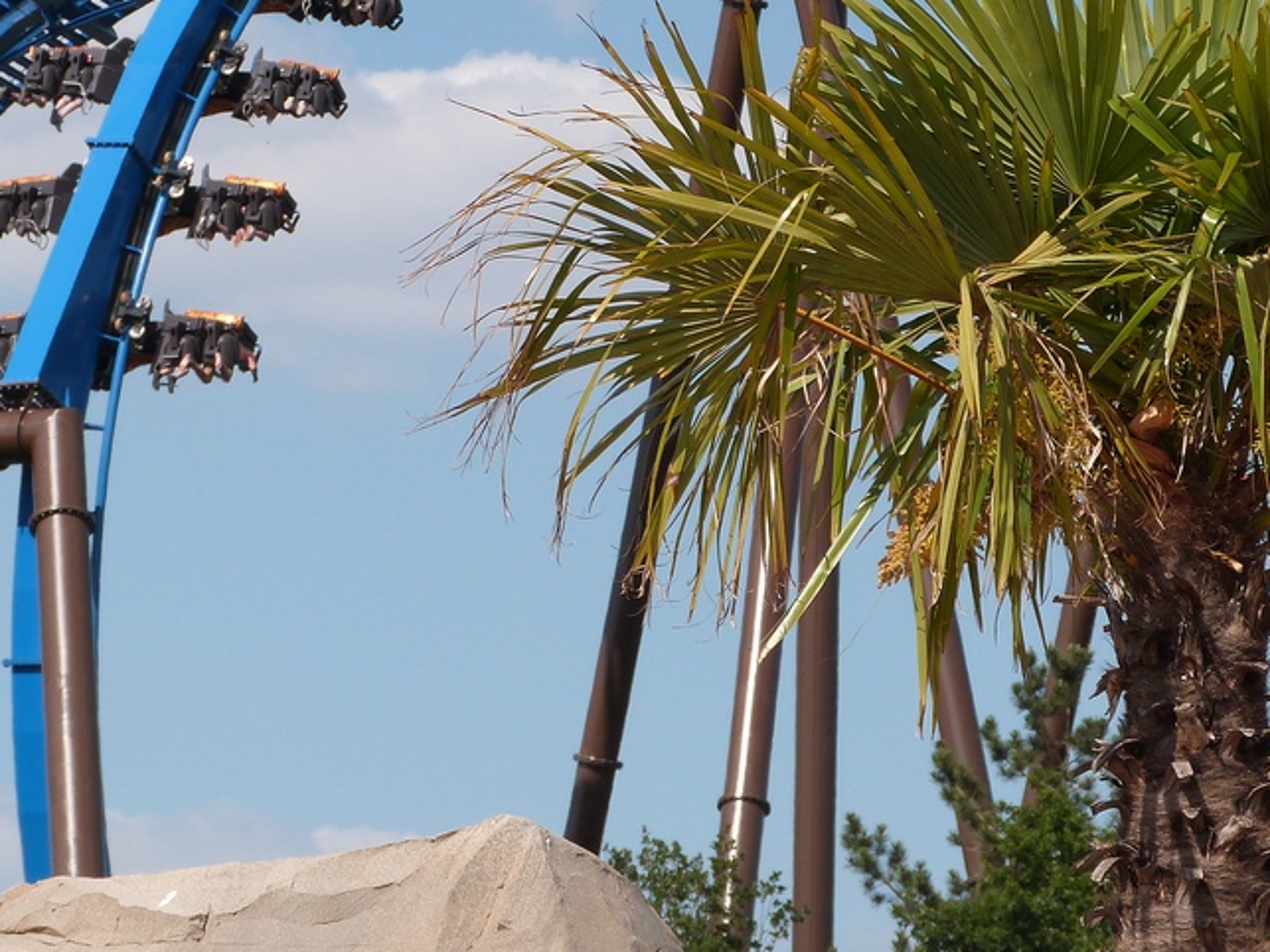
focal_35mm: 305
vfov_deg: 4.9
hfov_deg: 6.5
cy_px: 332
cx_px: 502
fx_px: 11188
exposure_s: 1/640
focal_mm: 35.3
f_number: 5.6
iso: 100
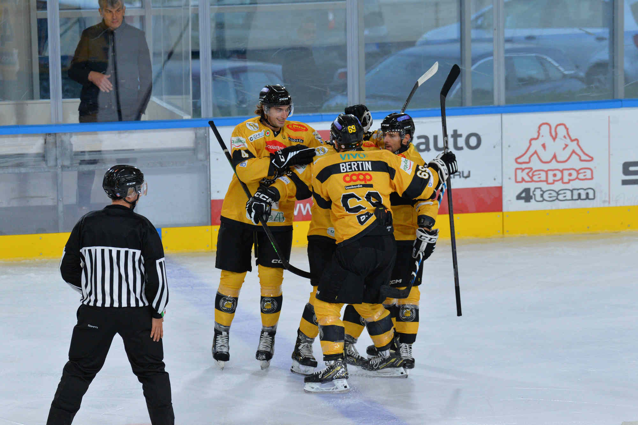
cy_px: 212
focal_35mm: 290
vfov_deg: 4.7
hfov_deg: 7.1
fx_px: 5135
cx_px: 319
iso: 4000
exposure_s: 1/1000
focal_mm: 290
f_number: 6.3
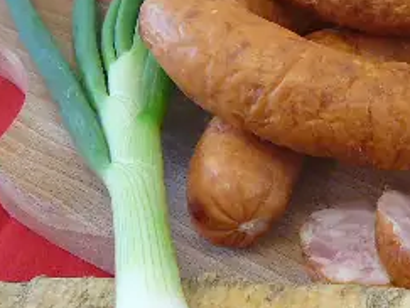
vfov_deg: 16.1
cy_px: 116
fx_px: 1091
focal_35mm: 92
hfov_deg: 20.8
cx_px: 380
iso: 200
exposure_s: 1/20
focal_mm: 5.2
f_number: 2.8
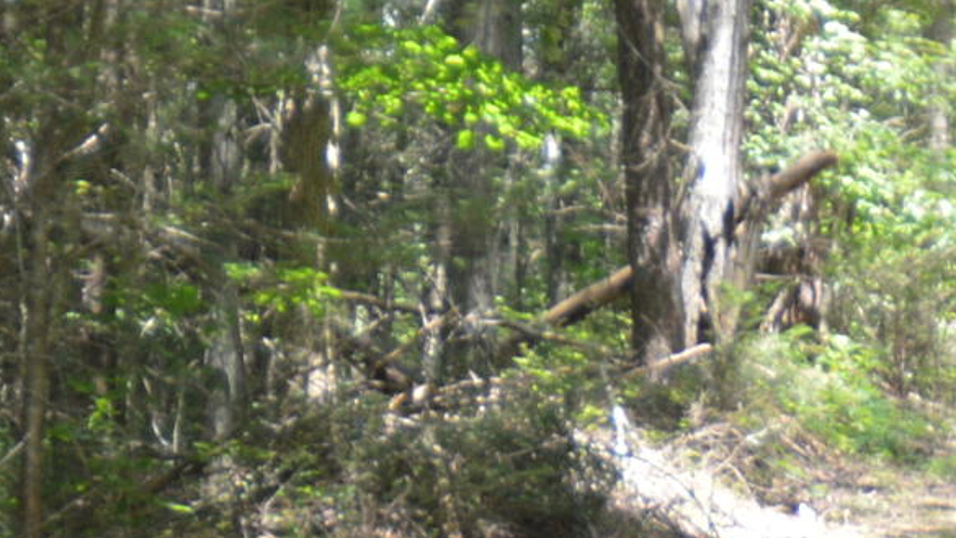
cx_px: 1159
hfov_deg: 14.3
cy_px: 438
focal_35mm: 145
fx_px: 3675
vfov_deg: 8.3
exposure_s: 1/125
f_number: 4
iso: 220
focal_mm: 18
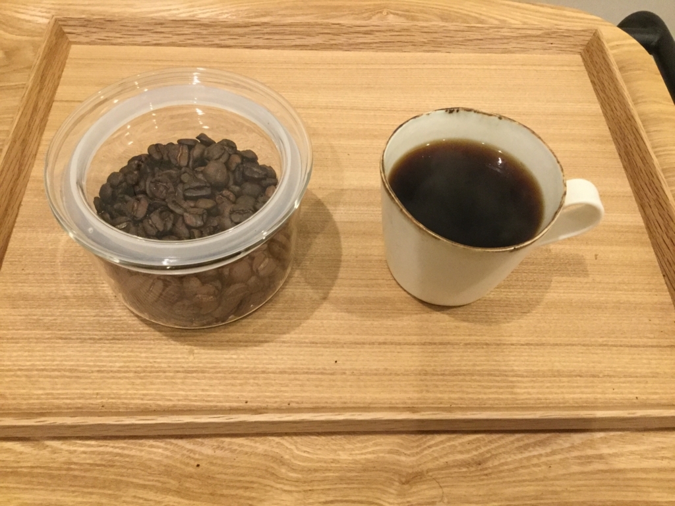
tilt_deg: -55.2
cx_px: 338
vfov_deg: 45.4
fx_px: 604
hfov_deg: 58.4
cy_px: 253
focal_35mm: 31
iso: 200
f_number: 2.4
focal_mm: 3.3
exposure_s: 1/20
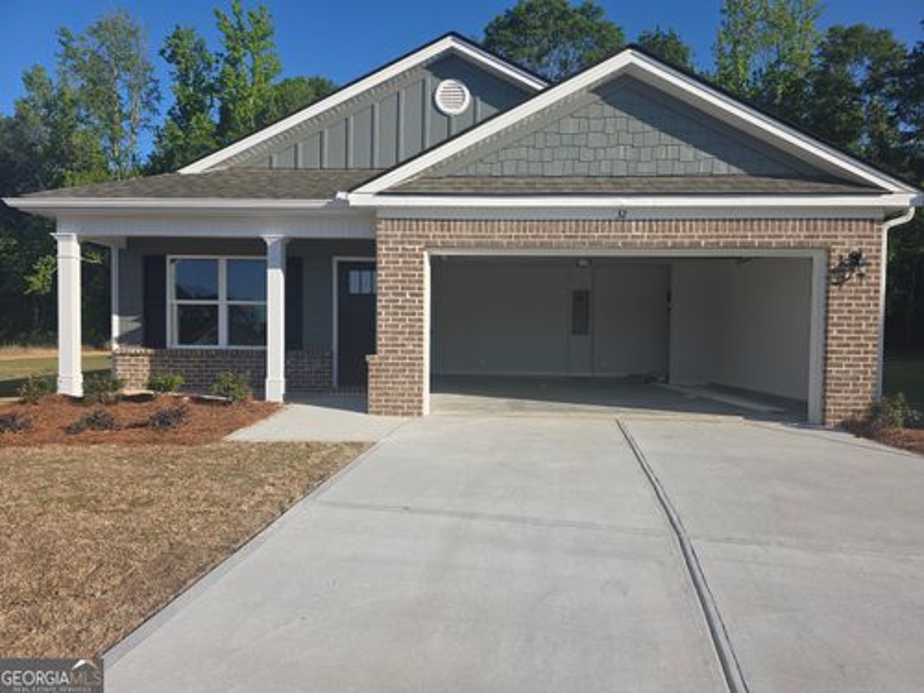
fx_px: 614
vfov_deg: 58.9
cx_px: 462
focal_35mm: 23
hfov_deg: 73.9
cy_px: 346
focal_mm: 6.3
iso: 12
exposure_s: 1/866
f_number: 1.7
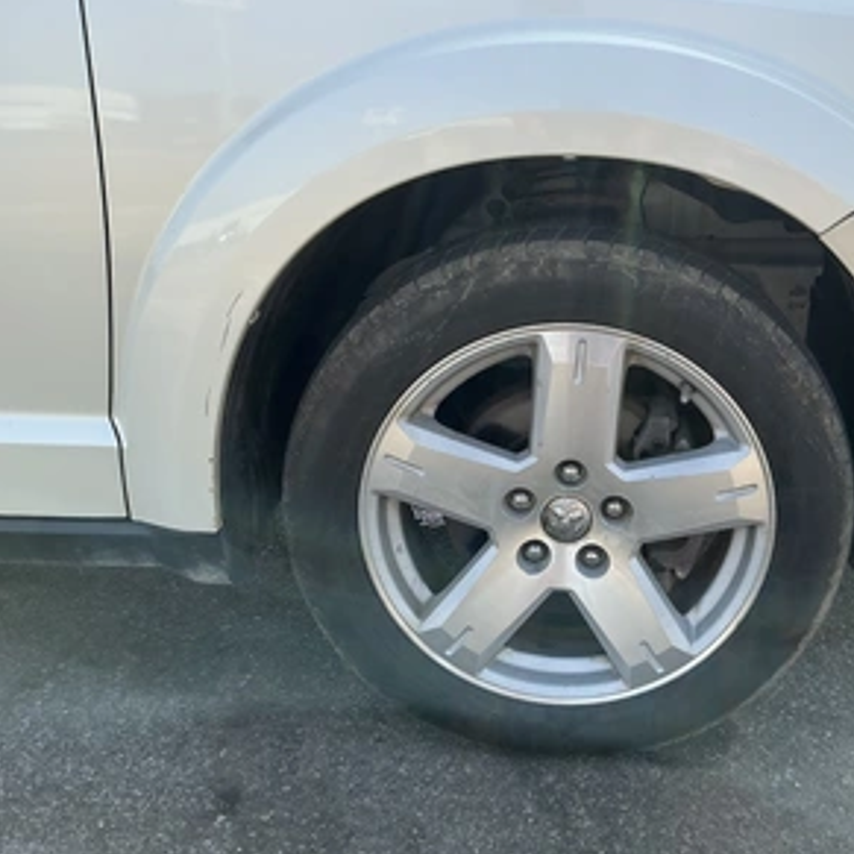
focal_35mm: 34
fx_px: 949
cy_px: 434
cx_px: 561
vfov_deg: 48.4
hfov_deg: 47.8
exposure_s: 1/728
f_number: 1.8
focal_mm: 3
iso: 25
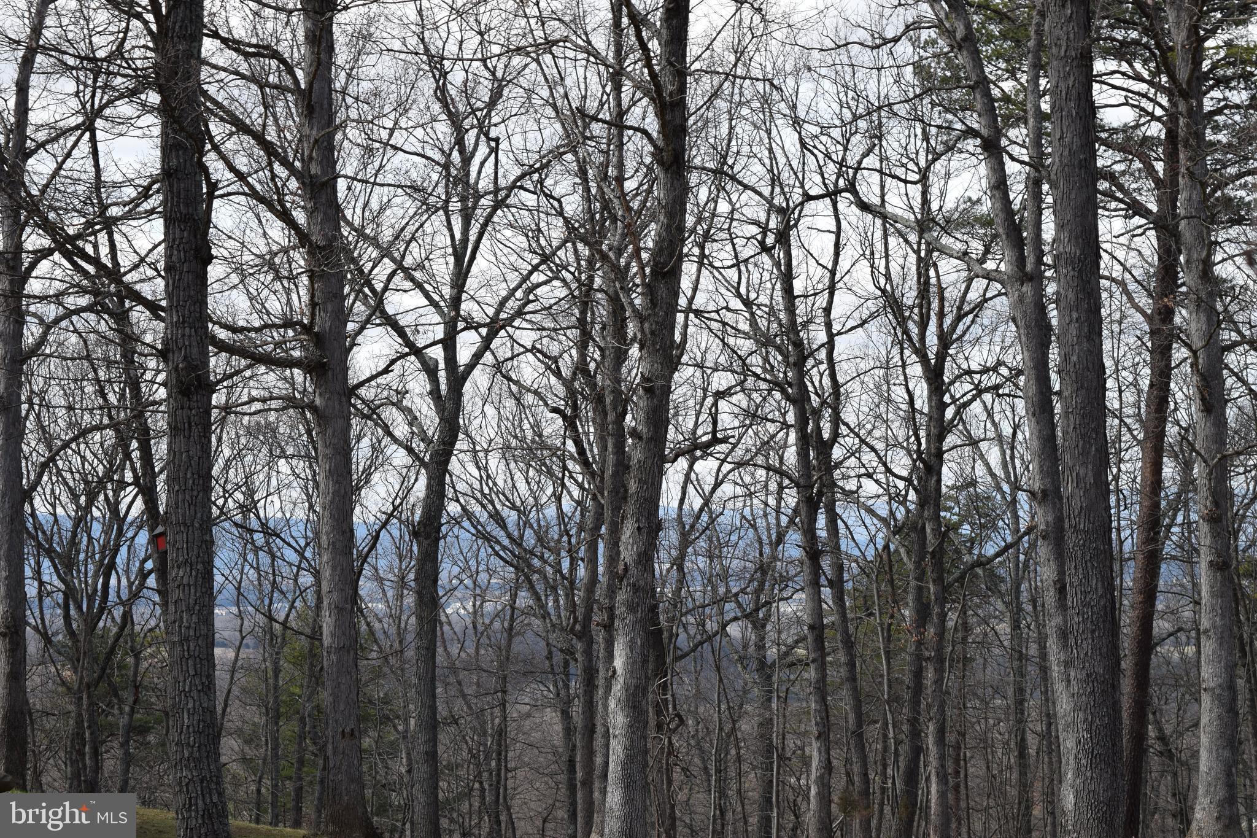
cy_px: 419
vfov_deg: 16.6
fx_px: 2880
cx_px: 628
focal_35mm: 82
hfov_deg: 24.6
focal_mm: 55
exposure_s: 1/320
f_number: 9
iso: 200
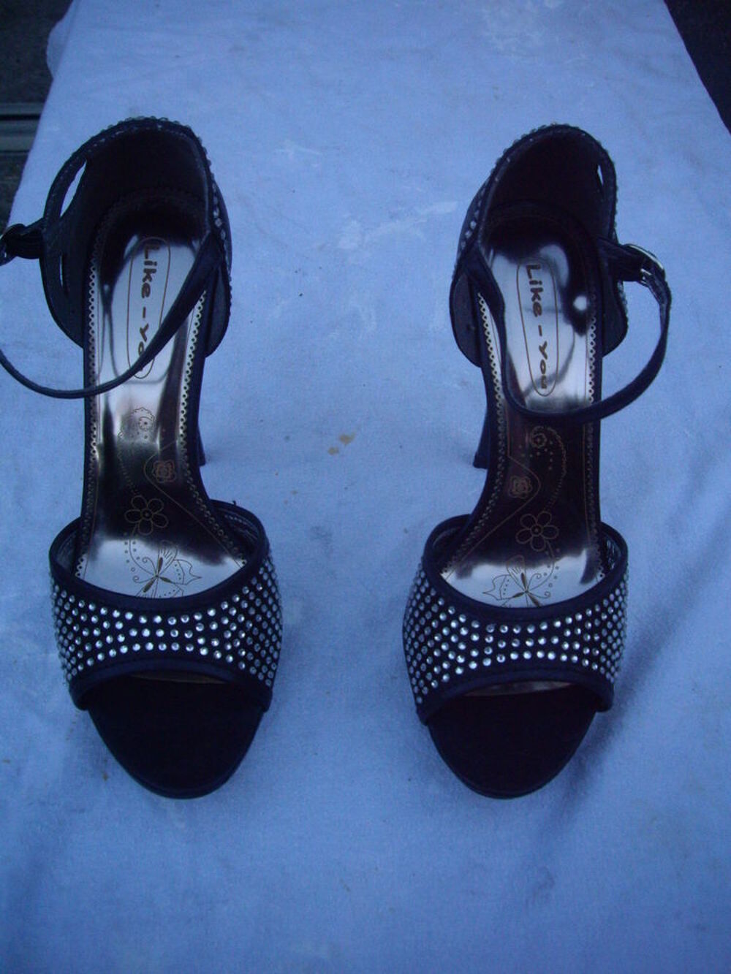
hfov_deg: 37.7
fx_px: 1070
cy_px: 487
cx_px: 366
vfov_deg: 49.0
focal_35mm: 38
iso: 200
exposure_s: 1/60
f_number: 2.7
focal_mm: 6.2
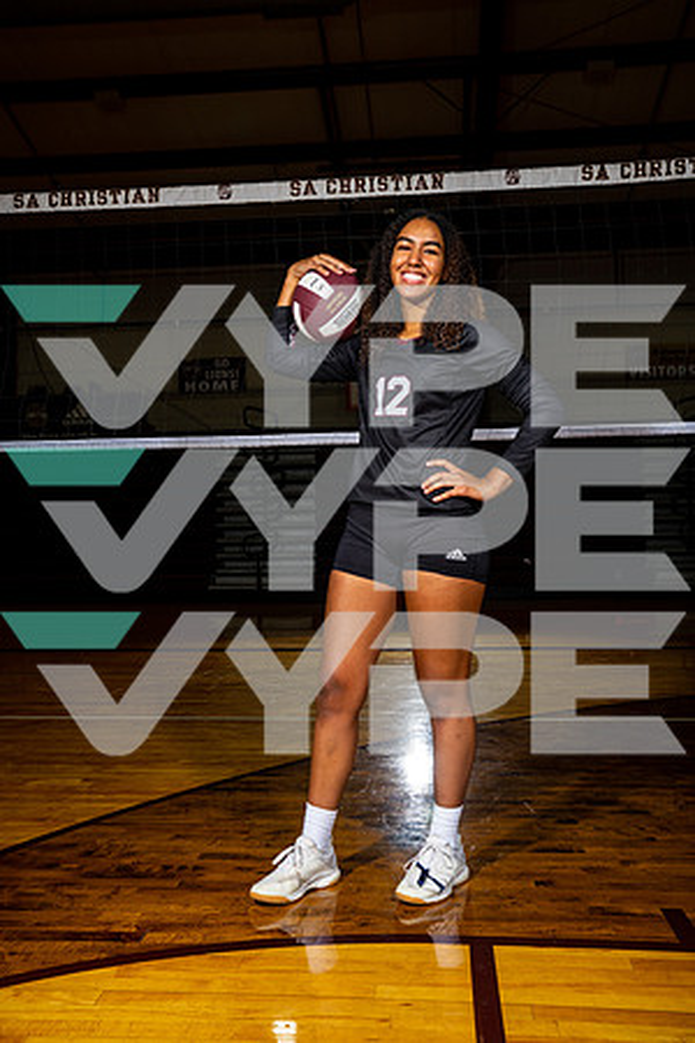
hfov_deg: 38.9
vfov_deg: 55.8
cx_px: 348
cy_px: 522
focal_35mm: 34
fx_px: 985
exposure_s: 1/125
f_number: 8
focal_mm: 34
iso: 100
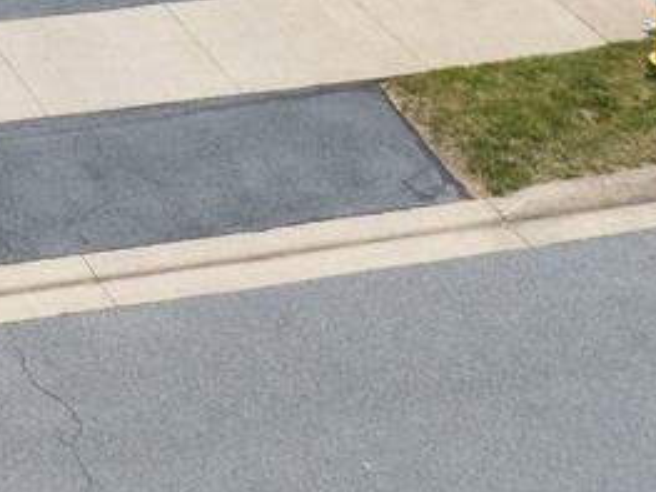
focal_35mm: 187
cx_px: -718
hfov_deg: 9.7
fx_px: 3542
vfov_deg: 6.8
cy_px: -1205
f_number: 7.1
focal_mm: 12.29
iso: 100
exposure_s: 1/400
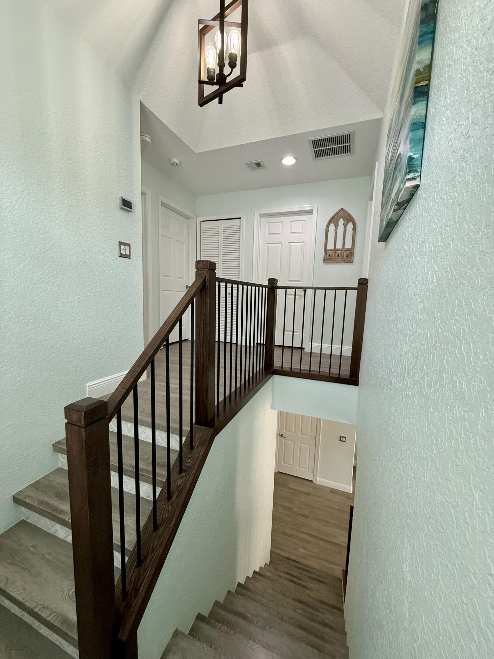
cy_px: 330
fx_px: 266
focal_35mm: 14
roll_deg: -2.5
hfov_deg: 85.7
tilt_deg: -5.4
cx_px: 247
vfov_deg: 102.1
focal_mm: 2.22
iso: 320
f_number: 2.2
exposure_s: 1/120
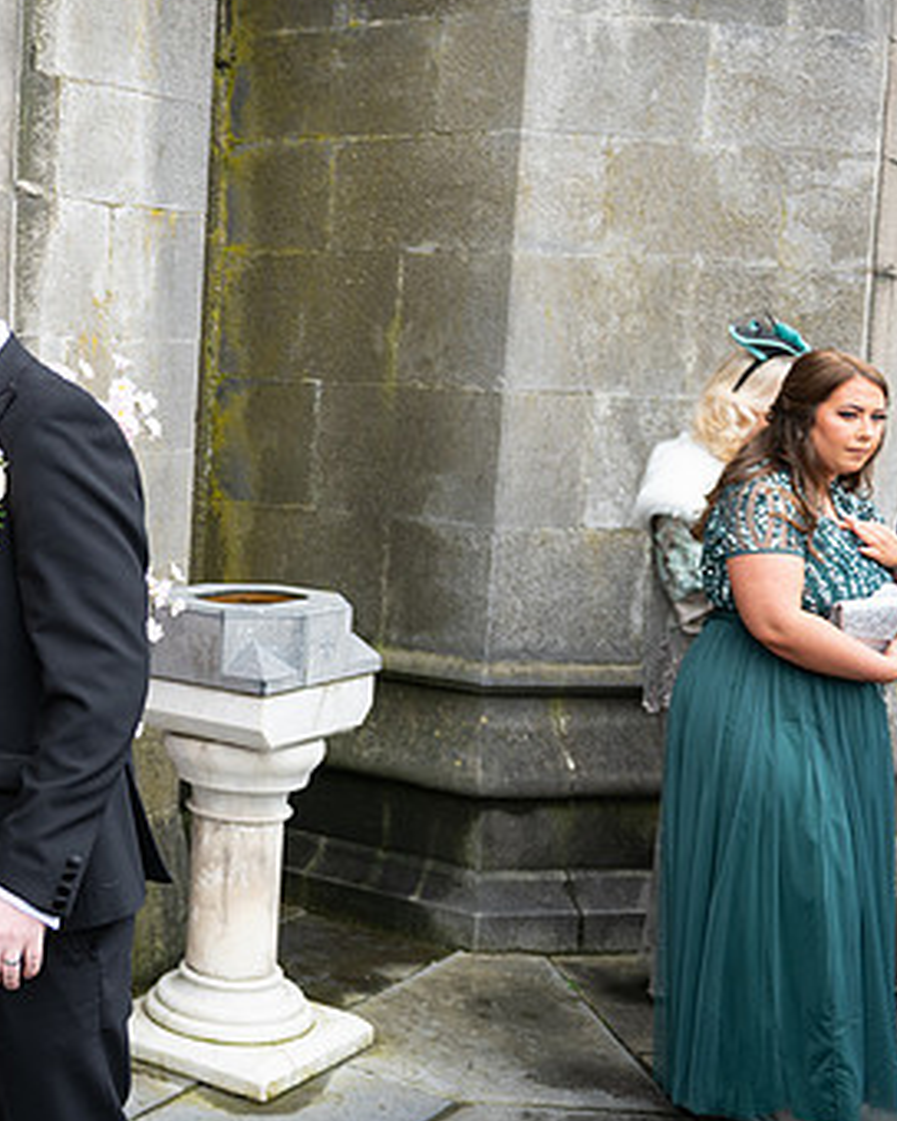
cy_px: 506
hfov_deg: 25.6
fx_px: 1858
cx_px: -33
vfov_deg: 33.6
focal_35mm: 56
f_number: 3.5
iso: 125
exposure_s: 1/160
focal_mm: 35
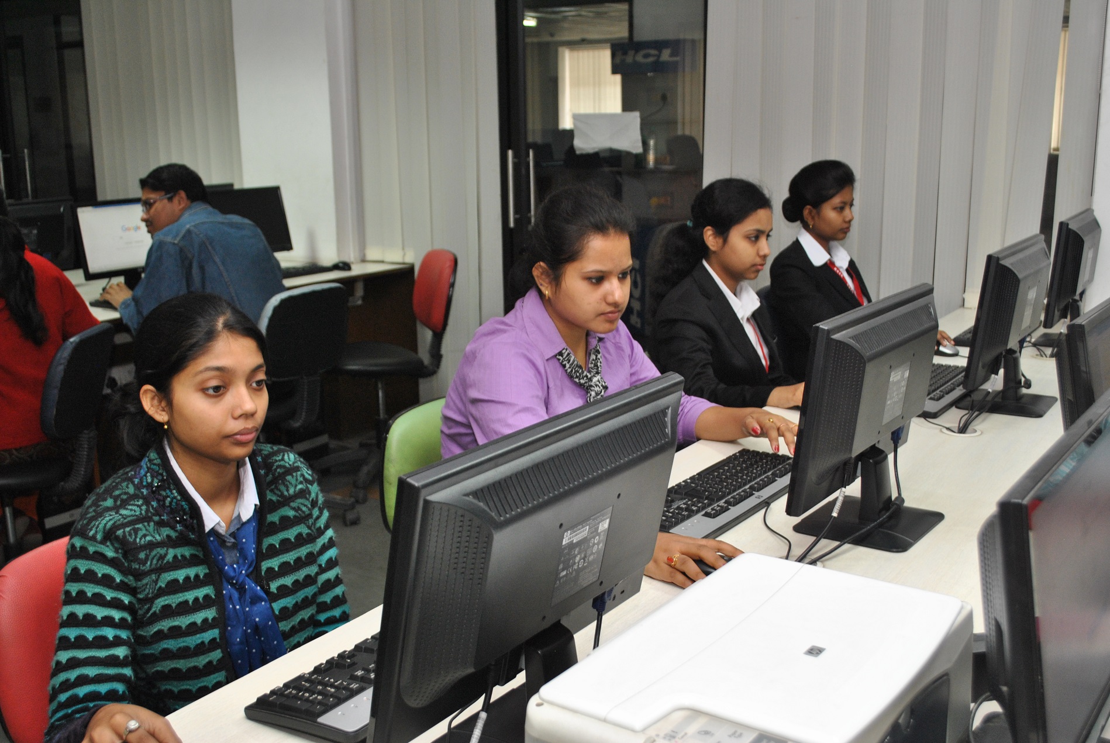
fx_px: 1111
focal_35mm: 36
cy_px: 372
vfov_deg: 37.0
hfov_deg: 53.1
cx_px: 555
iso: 400
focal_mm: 24
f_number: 5
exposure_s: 1/30
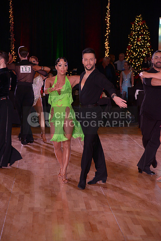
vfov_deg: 20.8
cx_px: 80
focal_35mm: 98
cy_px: 120
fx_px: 657
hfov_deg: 14.0
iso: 1250
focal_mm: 98
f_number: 5
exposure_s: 1/200
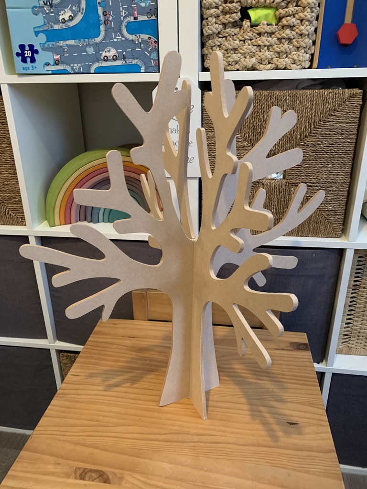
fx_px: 368
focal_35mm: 26
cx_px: 184
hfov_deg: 53.1
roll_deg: +1.8
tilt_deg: -22.0
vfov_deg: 67.3
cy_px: 244
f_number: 1.8
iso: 400
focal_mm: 4.25
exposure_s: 1/33
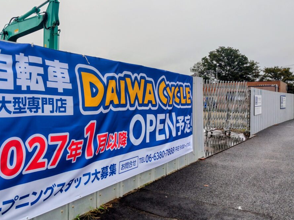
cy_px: 105
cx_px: 111
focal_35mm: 33
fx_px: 280
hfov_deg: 54.8
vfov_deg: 42.9
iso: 50
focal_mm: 5.6
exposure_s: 1/728
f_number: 1.9
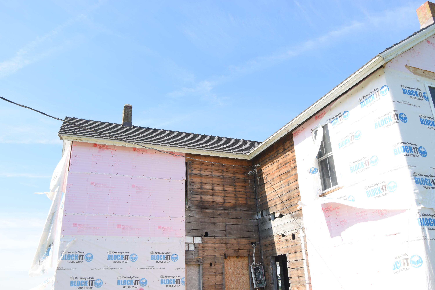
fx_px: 362
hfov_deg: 61.9
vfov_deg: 43.6
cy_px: 145
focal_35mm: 30
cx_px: 218
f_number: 7.1
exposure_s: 1/250
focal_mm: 20
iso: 200
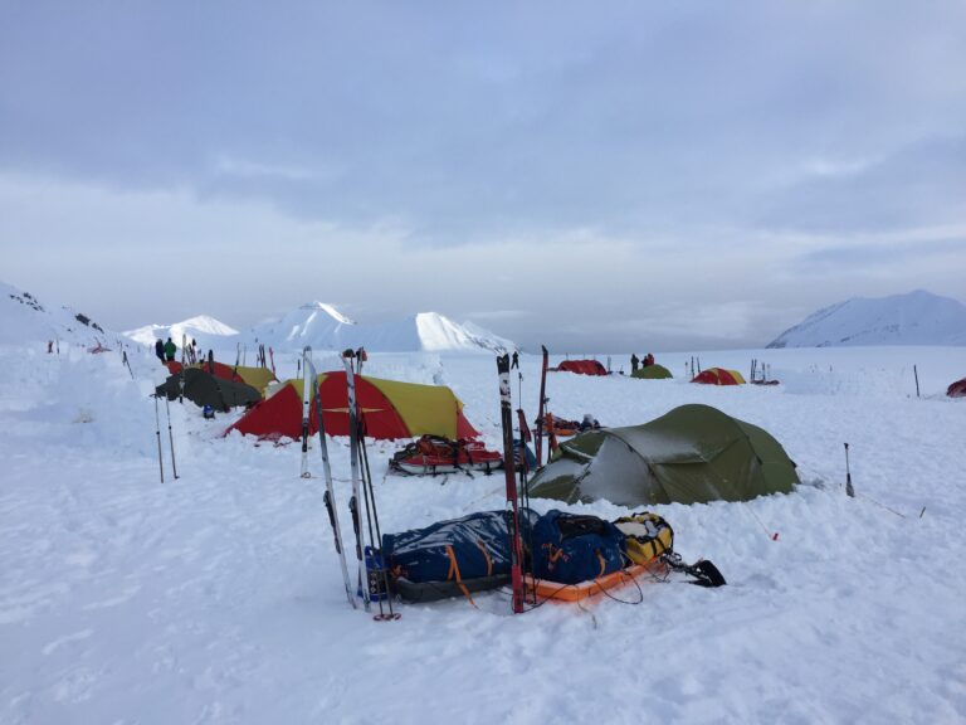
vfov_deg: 48.2
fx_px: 809
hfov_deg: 61.7
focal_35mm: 29
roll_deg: +0.5
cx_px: 483
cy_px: 362
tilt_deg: -0.1
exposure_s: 1/1522
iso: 32
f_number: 2.2
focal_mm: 4.15
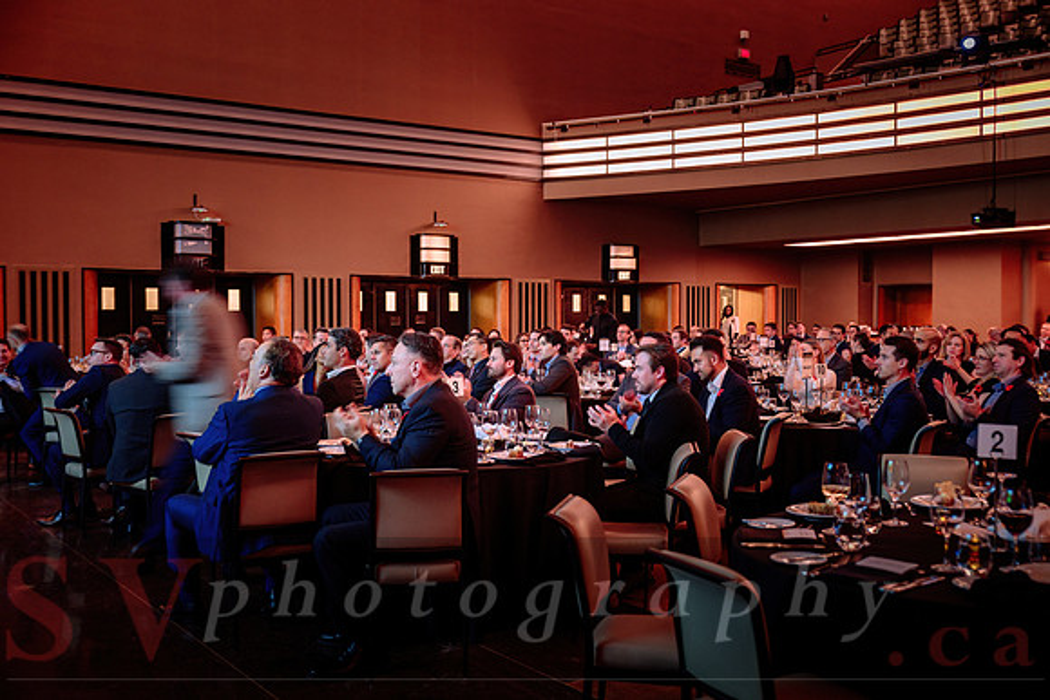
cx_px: 525
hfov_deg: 53.1
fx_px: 1050
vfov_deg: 36.9
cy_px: 350
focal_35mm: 36
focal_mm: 36
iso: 1600
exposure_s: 1/13
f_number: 2.8
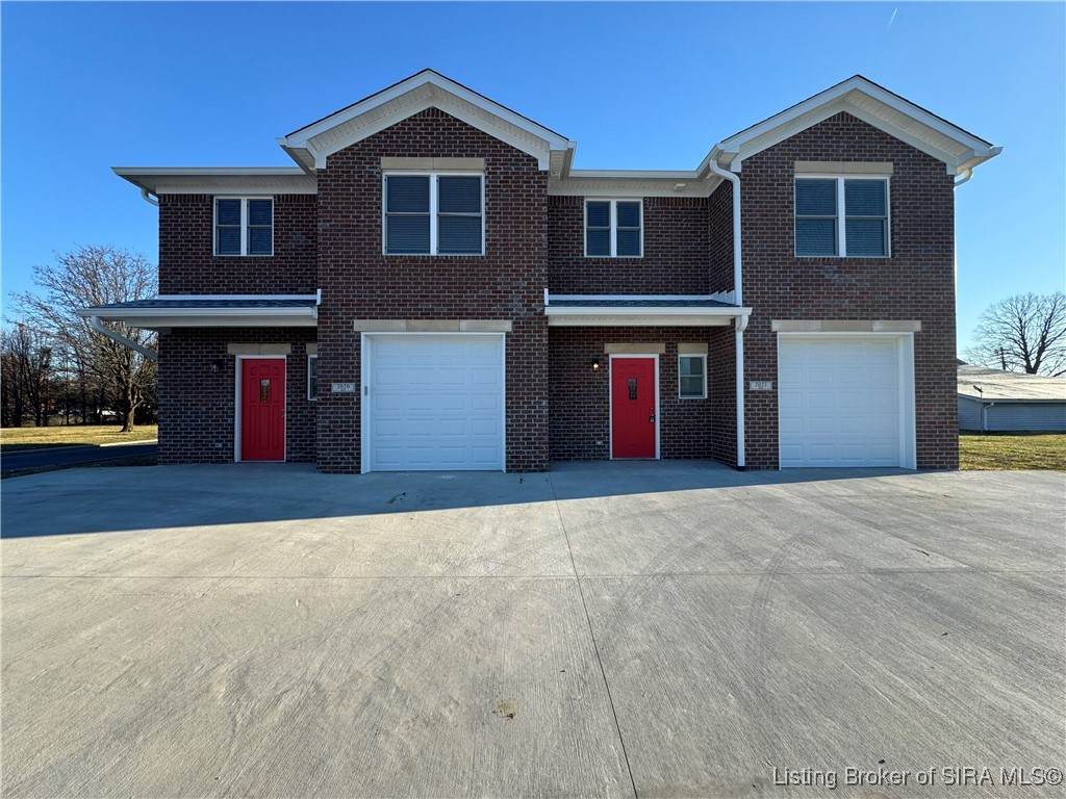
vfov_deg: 85.7
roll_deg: +0.3
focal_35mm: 14
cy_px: 400
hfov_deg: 102.1
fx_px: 431
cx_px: 533
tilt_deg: +0.4
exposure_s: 1/552
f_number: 2.2
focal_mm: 2.22
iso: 40
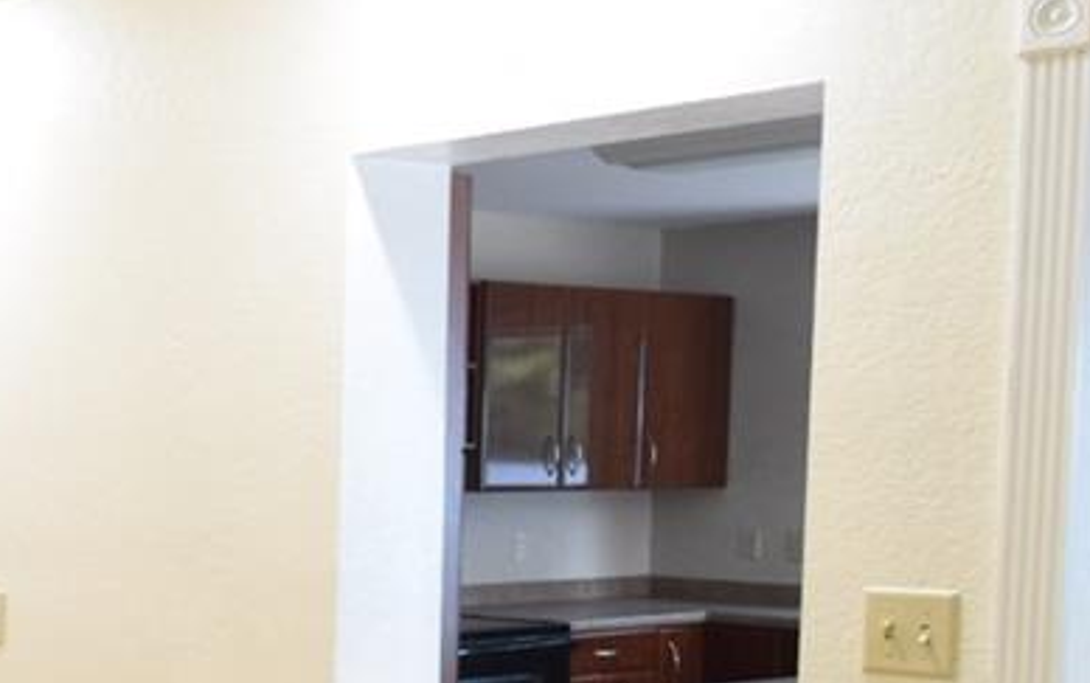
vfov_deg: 20.4
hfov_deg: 27.2
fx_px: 1873
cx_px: -329
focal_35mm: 63
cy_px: 540
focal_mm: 10
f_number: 3.5
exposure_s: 1/60
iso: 1000
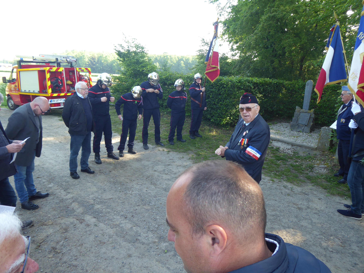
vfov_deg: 54.9
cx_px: 182
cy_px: 136
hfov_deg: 69.4
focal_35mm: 25
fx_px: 263
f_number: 3.3
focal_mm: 4.3
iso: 80
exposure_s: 1/80
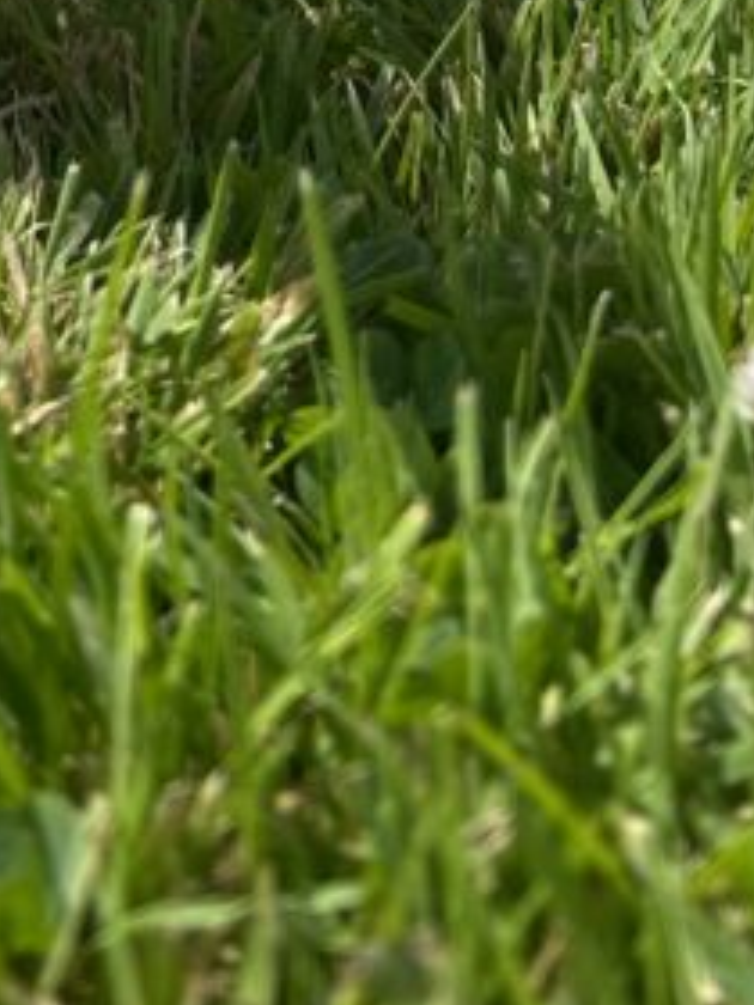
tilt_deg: -3.9
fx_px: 2759
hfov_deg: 14.5
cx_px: -373
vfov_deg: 17.5
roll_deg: -1.2
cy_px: -686
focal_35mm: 95
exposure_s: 1/5882
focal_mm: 5.7
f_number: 1.5
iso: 50
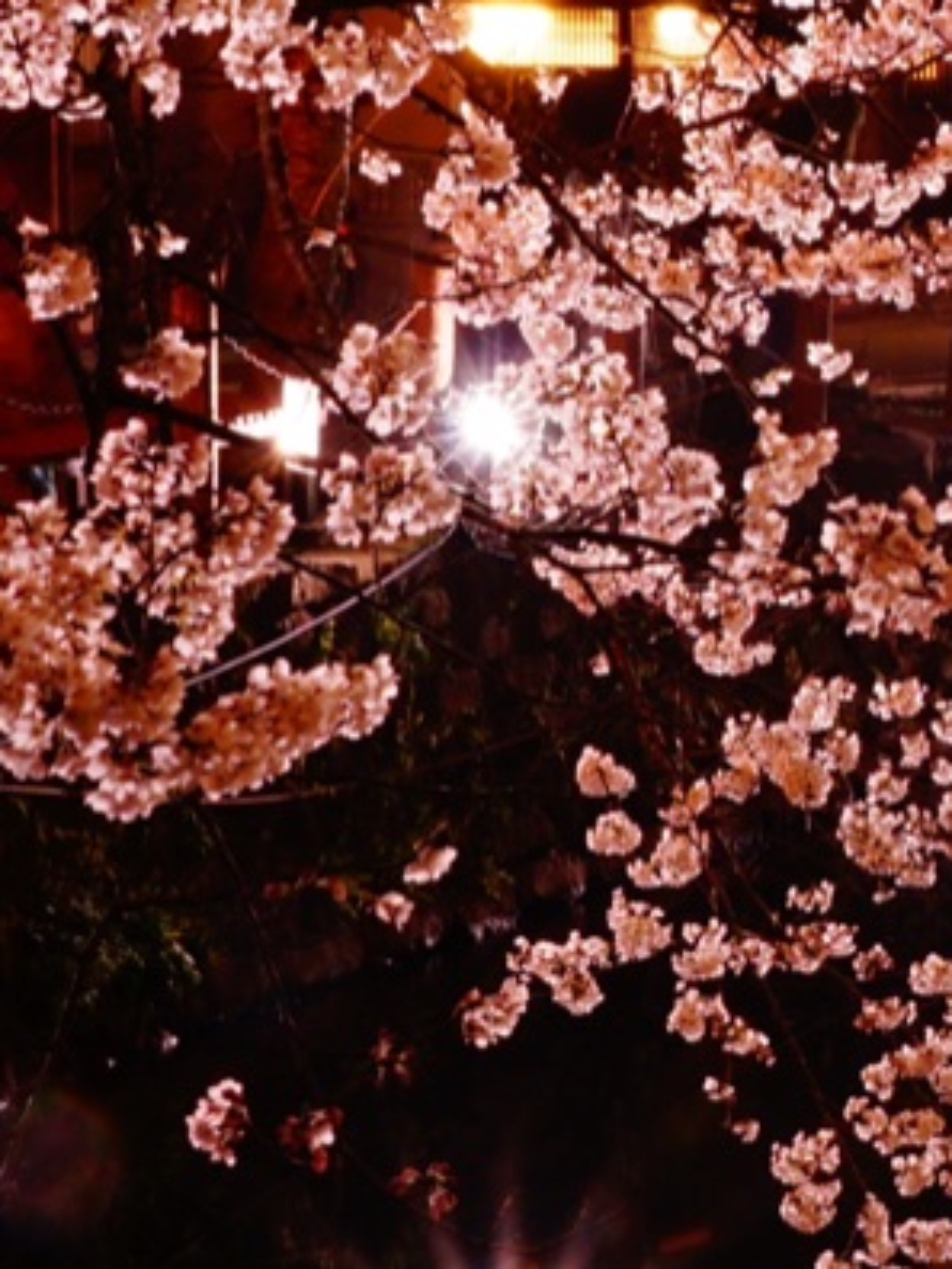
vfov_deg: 14.0
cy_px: 276
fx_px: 5134
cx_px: 1257
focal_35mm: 140
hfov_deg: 10.4
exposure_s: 22
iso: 200
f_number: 16
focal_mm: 24
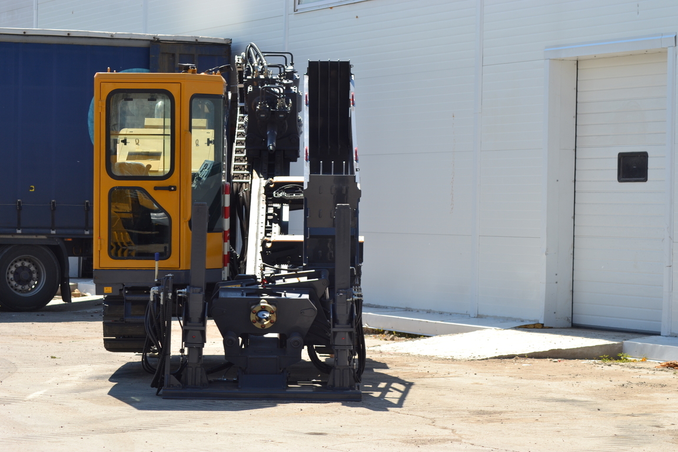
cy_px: 226
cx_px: 339
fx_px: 7909
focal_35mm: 420
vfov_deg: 3.3
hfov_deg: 4.9
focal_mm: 280
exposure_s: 1/200
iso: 100
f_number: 11
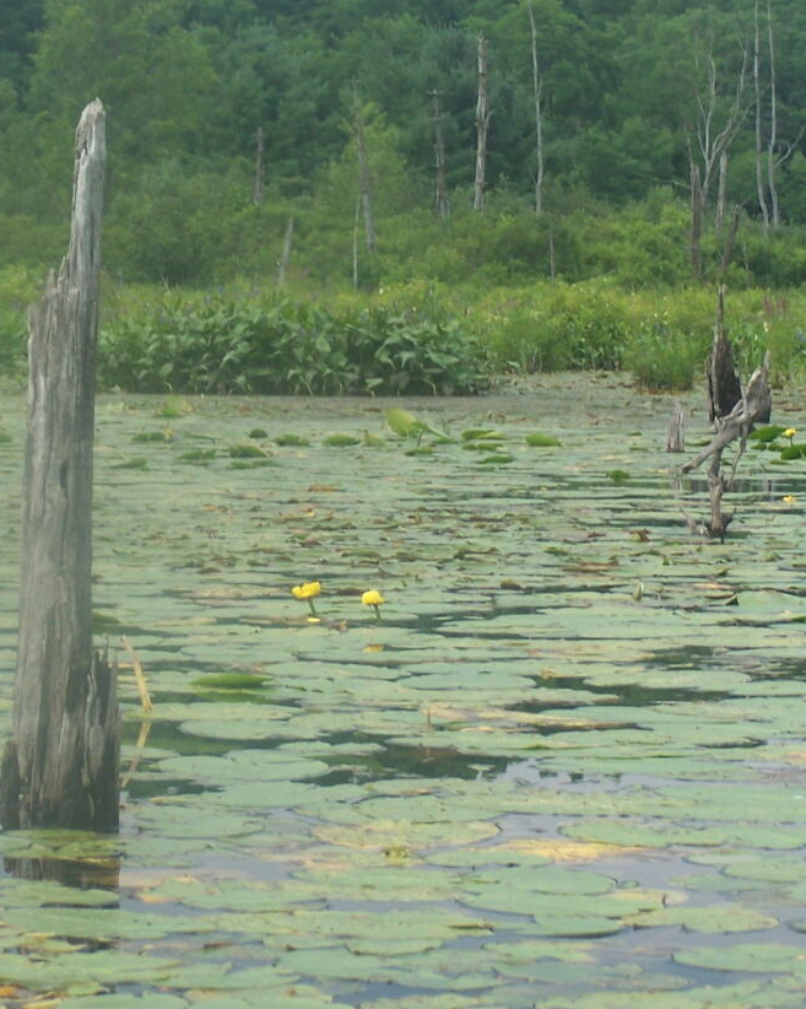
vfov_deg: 14.5
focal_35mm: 133
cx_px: 281
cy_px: 454
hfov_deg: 11.6
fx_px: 3968
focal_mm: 13.7
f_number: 3.2
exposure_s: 1/250
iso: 80
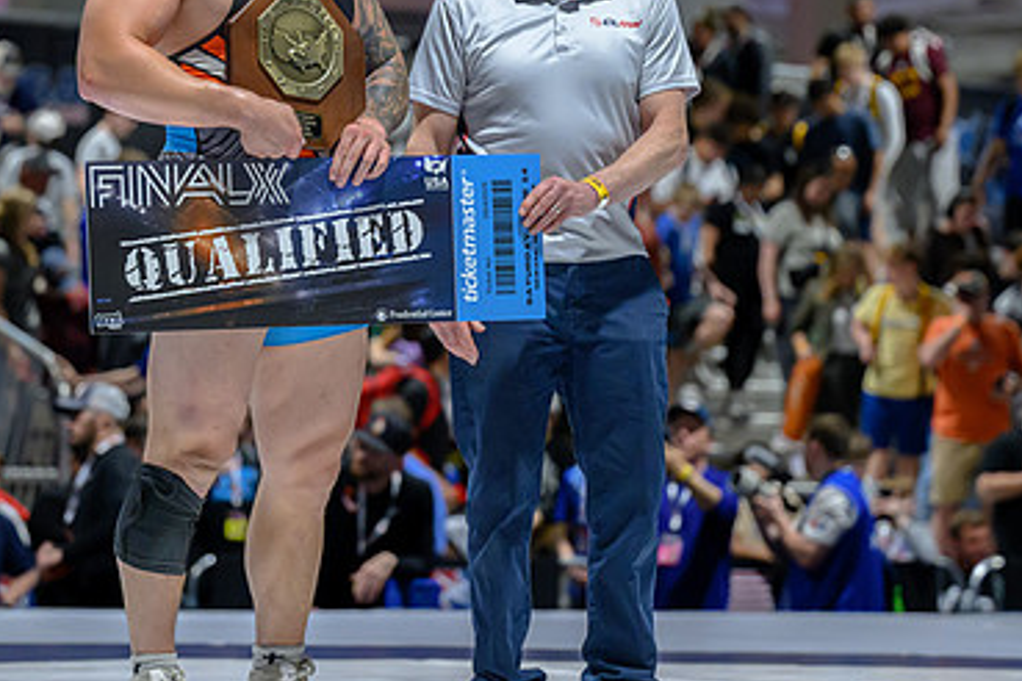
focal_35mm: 179
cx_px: 416
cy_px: 121
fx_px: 5081
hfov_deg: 11.5
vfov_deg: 7.7
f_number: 2.8
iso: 2800
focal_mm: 94
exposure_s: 1/250
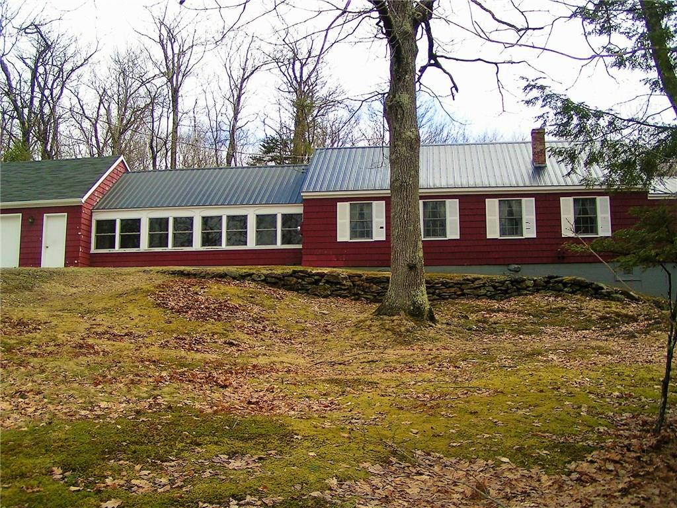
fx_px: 743
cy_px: 254
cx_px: 338
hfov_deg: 49.0
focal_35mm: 38
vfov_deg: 37.7
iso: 80
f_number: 2.8
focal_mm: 5.8
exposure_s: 1/800
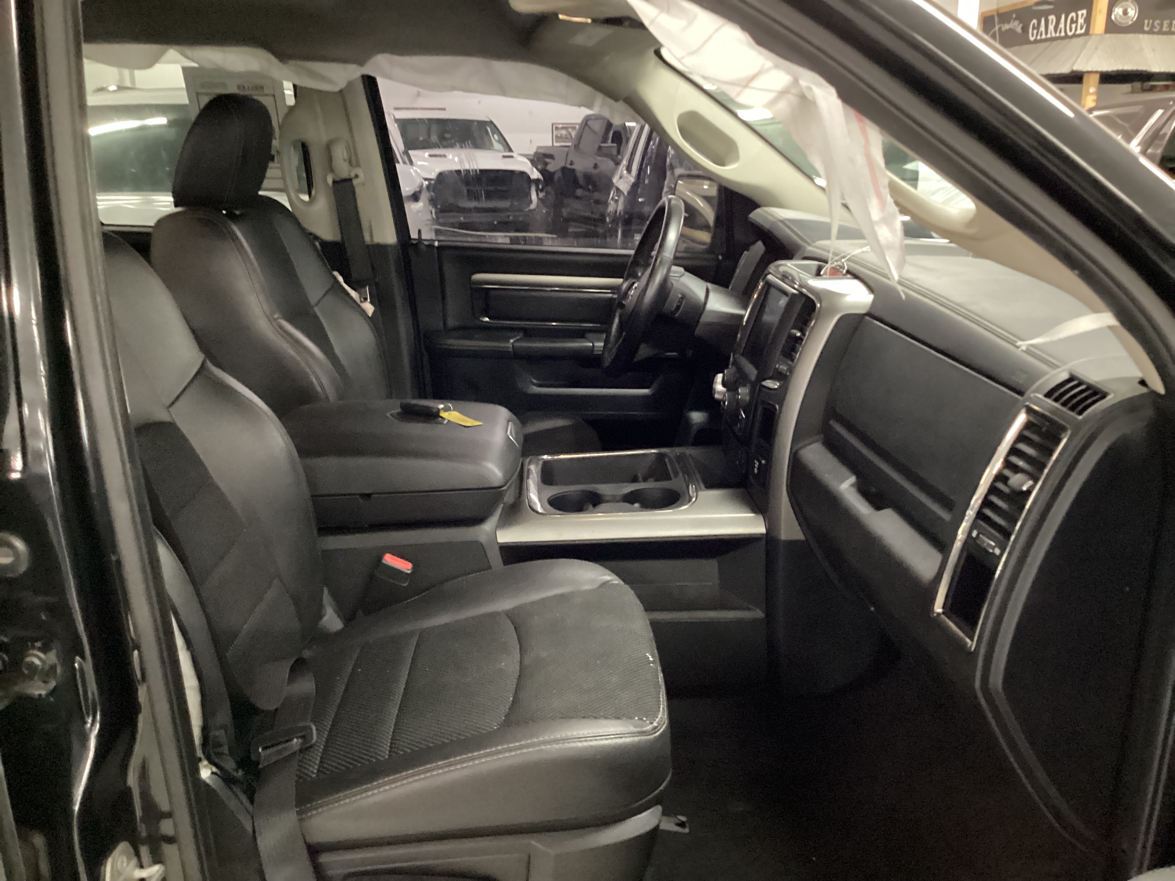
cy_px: 440
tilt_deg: -18.0
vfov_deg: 45.4
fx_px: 1052
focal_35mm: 31
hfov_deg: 58.4
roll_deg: +0.0
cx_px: 588
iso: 640
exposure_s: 1/20
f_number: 2.4
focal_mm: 3.3
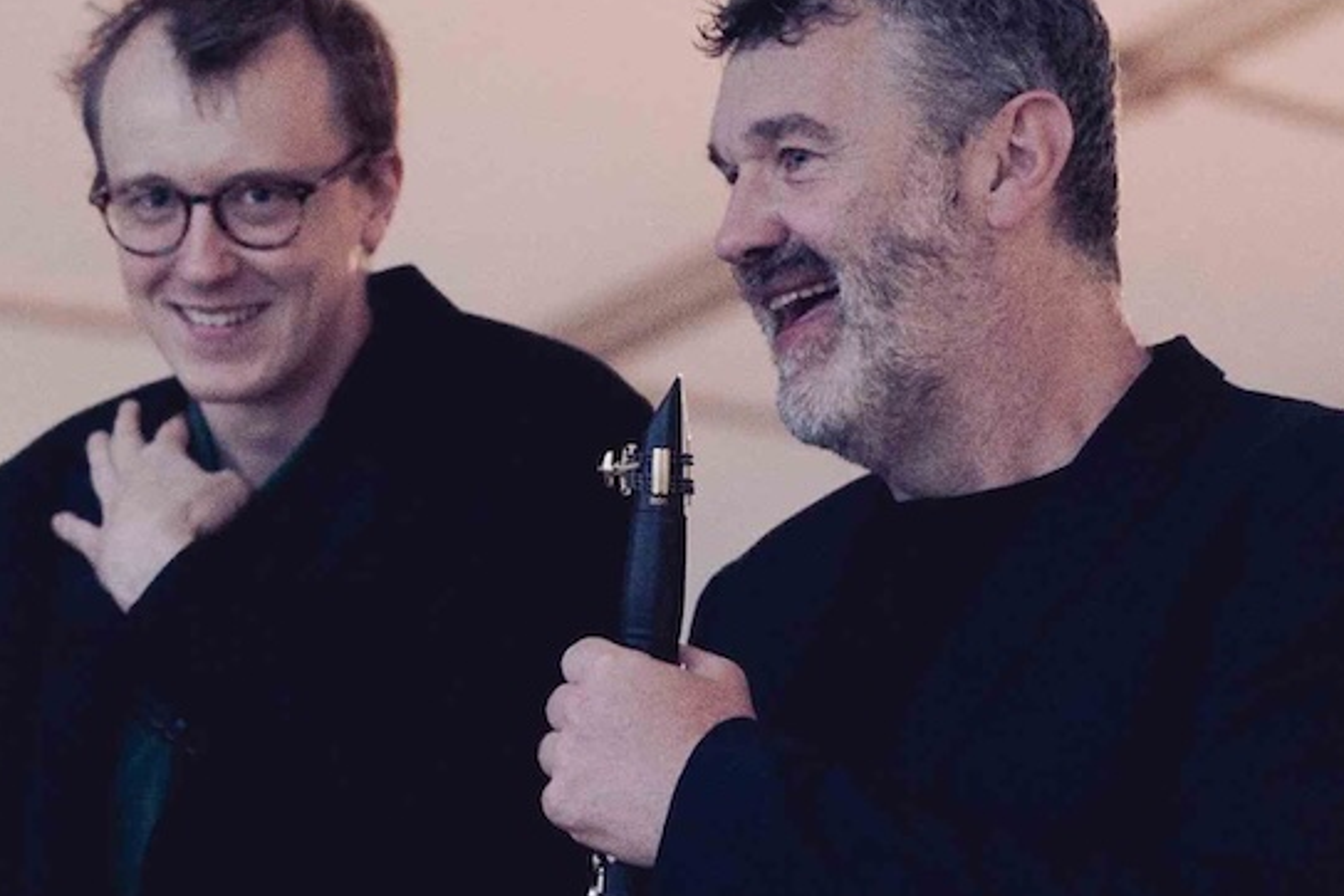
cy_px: 605
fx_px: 6010
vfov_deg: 8.5
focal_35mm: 161
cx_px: 116
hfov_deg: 12.7
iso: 640
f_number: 1.4
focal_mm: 35
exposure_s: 1/200
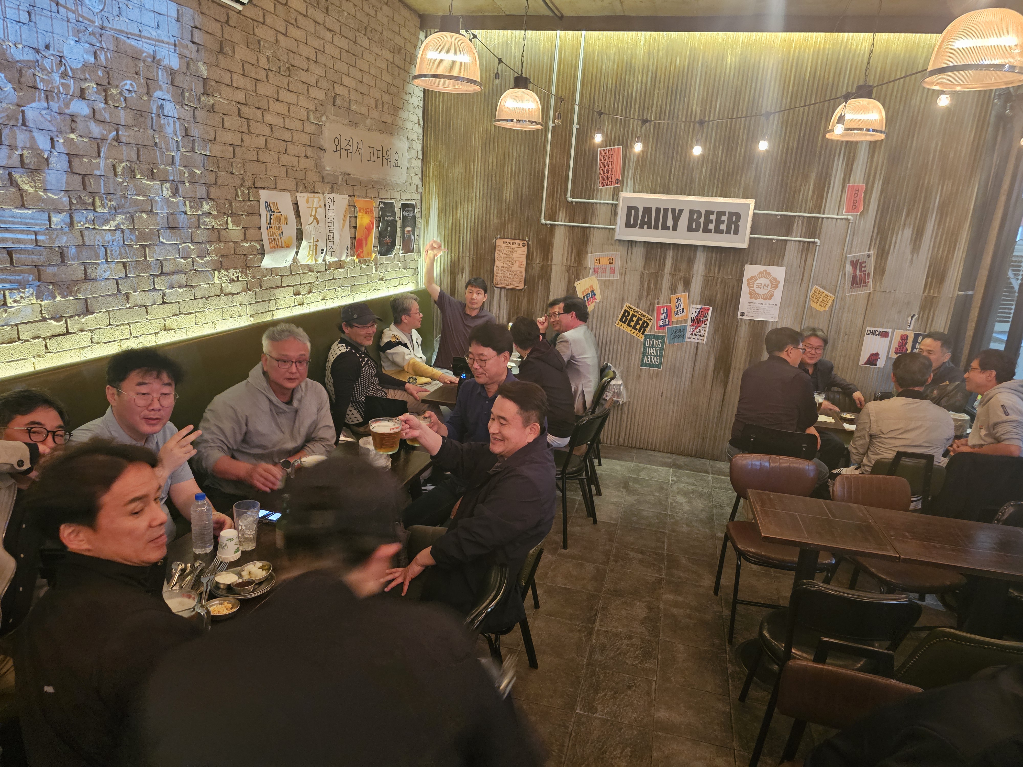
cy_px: 384
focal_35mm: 23
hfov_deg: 73.9
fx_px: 680
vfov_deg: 58.9
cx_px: 512
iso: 800
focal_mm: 6.3
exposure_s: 1/24
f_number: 1.7
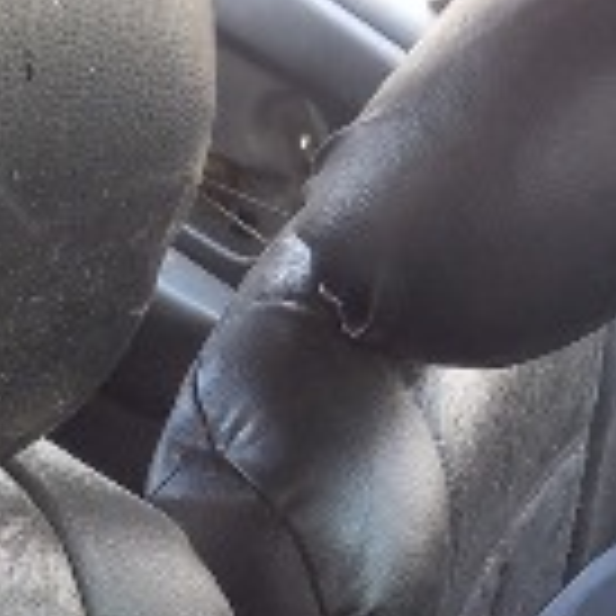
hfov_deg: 13.5
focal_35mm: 129
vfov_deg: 13.4
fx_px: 2597
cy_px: 585
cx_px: 157
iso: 125
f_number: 3.1
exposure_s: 1/60
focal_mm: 4.5
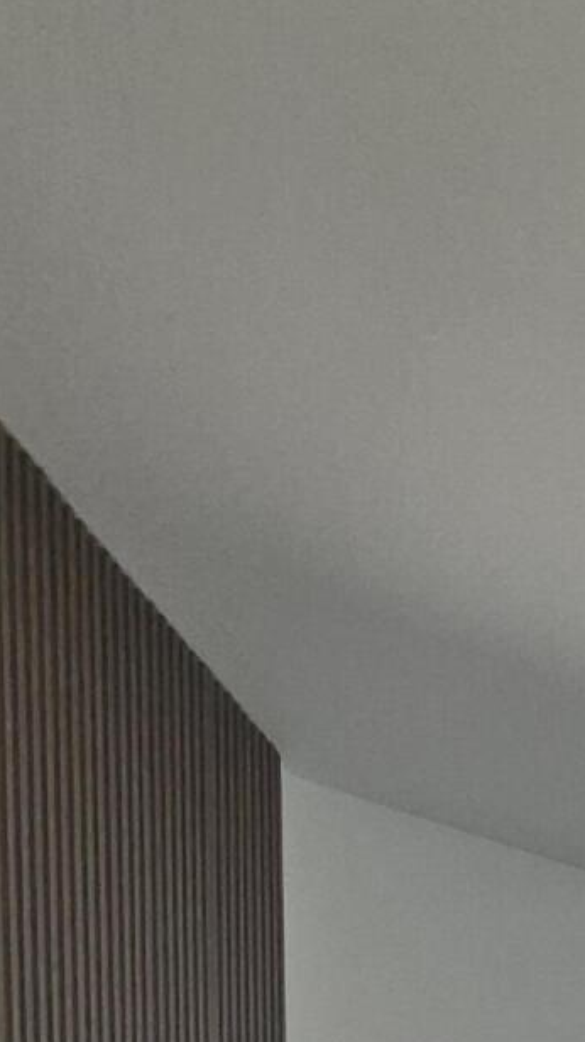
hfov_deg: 20.9
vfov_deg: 28.6
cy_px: 1563
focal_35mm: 46
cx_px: 937
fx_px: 1270
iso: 250
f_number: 2.2
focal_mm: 1.74
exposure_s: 1/359
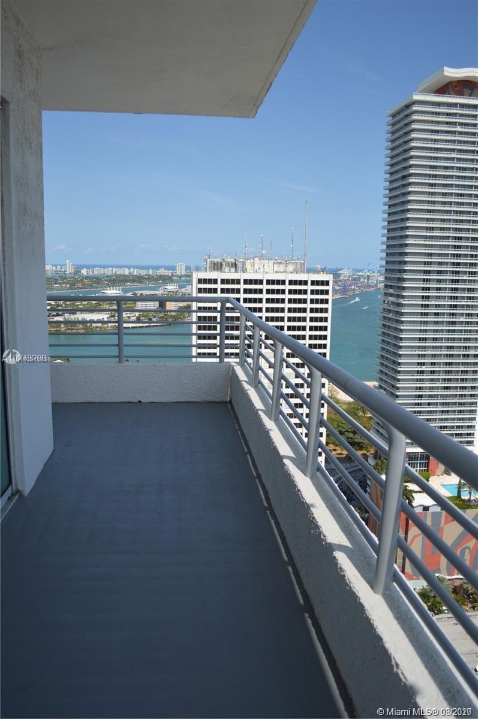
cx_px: 239
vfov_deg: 67.4
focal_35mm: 27
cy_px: 360
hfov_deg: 47.8
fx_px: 539
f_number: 3.5
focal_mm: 18
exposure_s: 1/1250
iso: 100
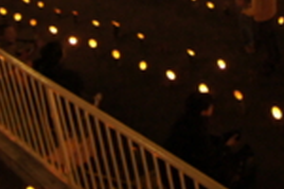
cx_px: 297
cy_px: -67
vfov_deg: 18.9
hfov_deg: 28.3
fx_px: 521
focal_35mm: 66
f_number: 2.8
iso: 1600
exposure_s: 1/5
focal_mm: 11
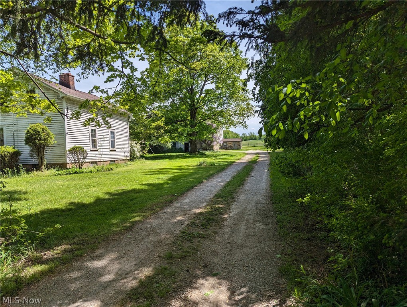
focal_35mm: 24
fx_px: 282
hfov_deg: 71.5
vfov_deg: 56.9
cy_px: 154
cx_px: 204
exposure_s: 1/1664
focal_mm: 6.81
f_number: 1.85
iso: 34
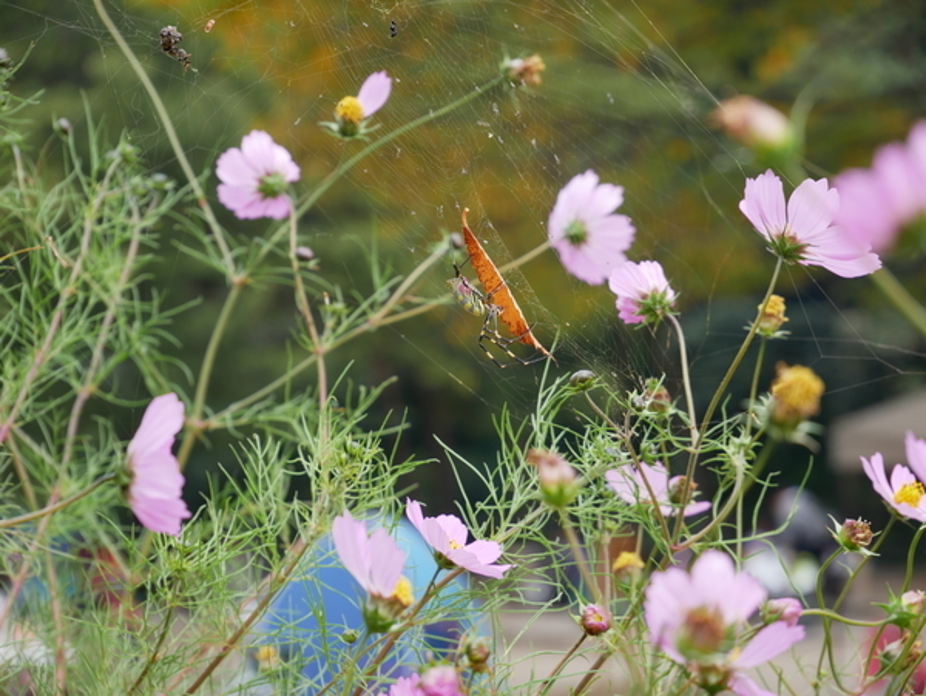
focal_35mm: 120
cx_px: 463
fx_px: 3213
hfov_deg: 16.4
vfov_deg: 12.4
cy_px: 348
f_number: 5.6
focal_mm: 60
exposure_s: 1/160
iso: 200
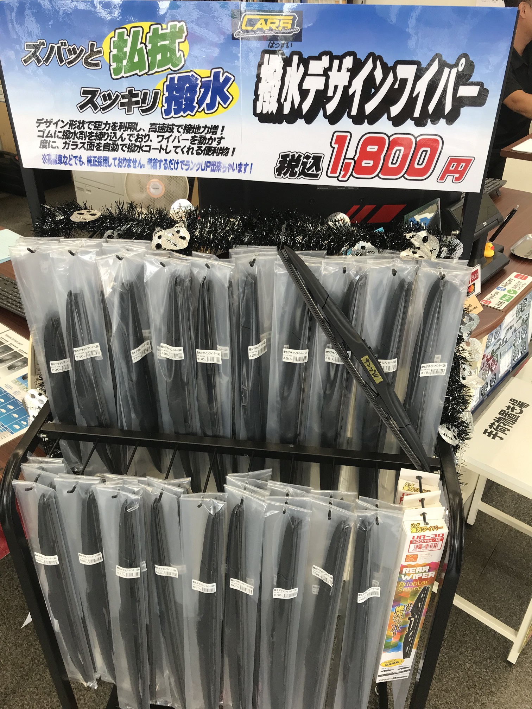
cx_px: 266
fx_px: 574
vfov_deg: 63.4
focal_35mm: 28
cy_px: 354
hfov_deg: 49.7
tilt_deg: -31.8
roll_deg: -1.6
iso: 32
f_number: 1.8
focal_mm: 3.99
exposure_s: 1/100
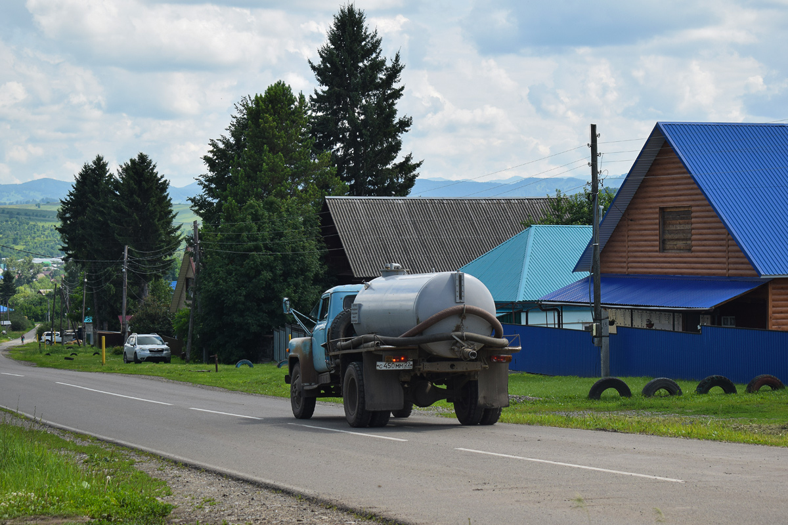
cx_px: 394
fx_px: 1806
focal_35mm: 82
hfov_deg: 24.6
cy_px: 262
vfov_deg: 16.6
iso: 200
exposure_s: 1/640
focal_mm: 55
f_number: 5.6
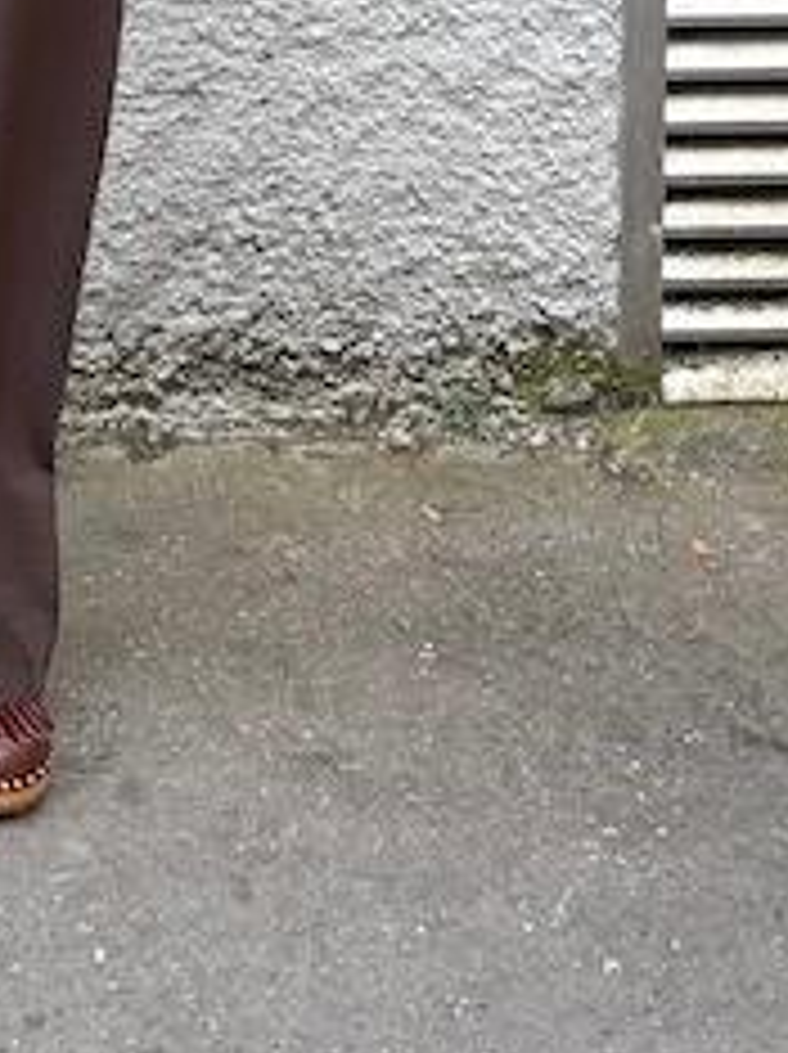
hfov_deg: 13.0
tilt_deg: -14.4
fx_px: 3314
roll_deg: +2.4
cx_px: -279
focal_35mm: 109
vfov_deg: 17.0
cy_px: -322
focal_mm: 5.96
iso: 40
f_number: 1.6
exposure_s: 1/121
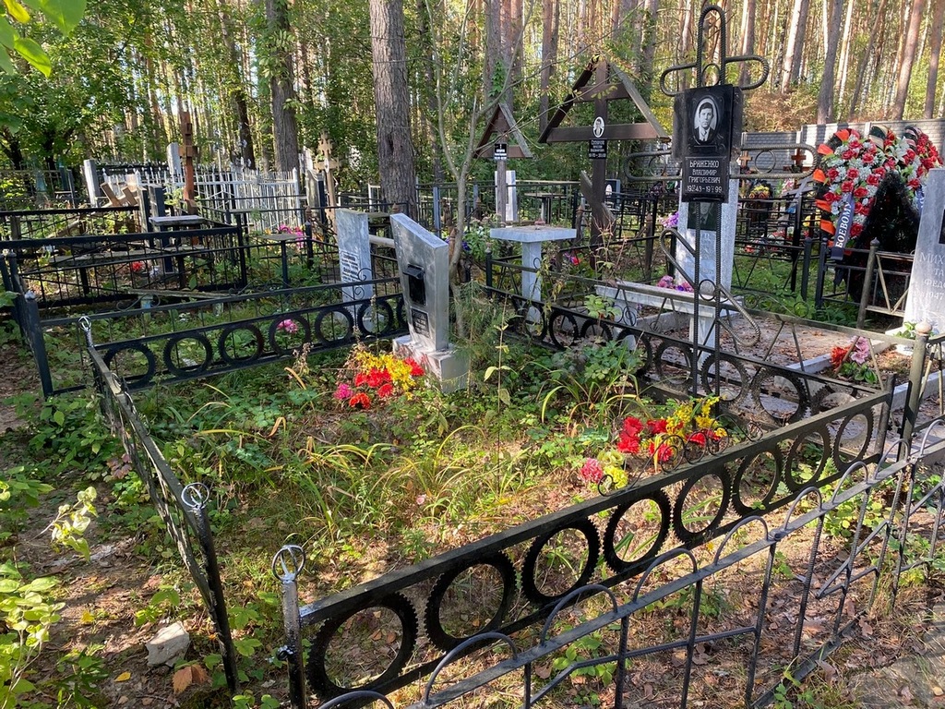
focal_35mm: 26
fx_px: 710
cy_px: 354
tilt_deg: -11.5
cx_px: 472
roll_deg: -0.4
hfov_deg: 67.3
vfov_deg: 53.1
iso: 80
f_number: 1.8
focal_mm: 4.25
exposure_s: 1/121
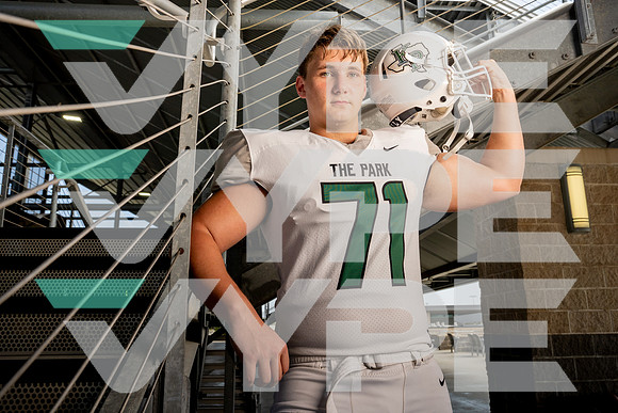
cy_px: 206
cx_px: 309
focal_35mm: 29
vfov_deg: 45.0
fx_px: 498
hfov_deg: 63.6
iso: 160
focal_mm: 29
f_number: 8
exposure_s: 1/400
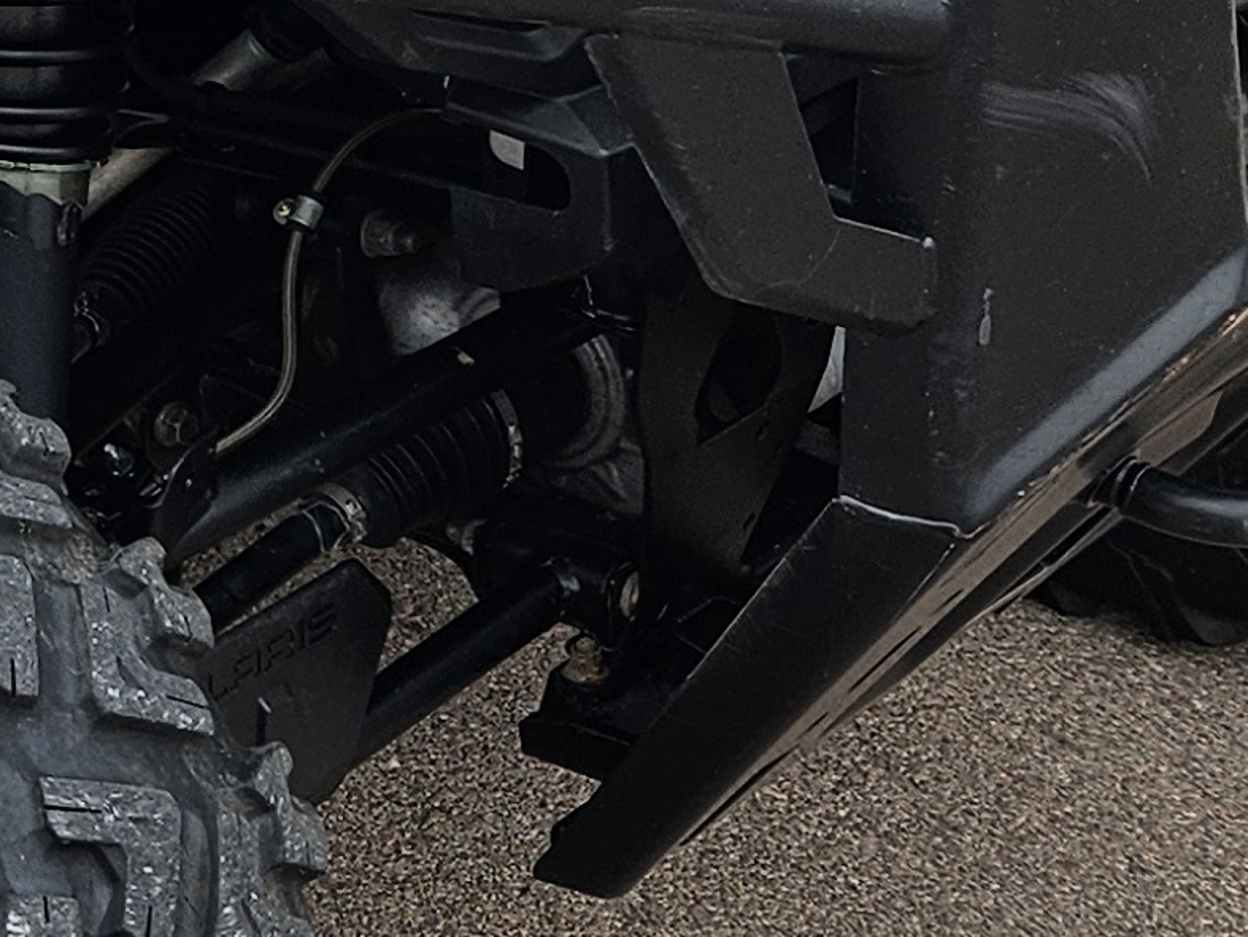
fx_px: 4219
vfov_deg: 12.1
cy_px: -476
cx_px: -691
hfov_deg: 15.4
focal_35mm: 117
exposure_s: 1/703
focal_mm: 5.4
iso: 25
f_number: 1.8
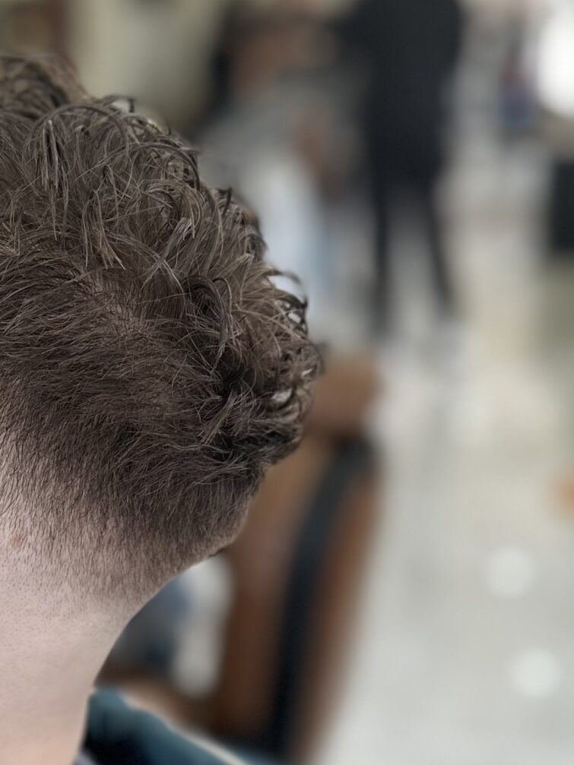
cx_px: -97
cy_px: 377
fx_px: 1349
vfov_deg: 31.7
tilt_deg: -14.5
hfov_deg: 22.3
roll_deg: +2.8
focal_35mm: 61
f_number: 1.78
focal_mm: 6.86
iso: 80
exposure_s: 1/121
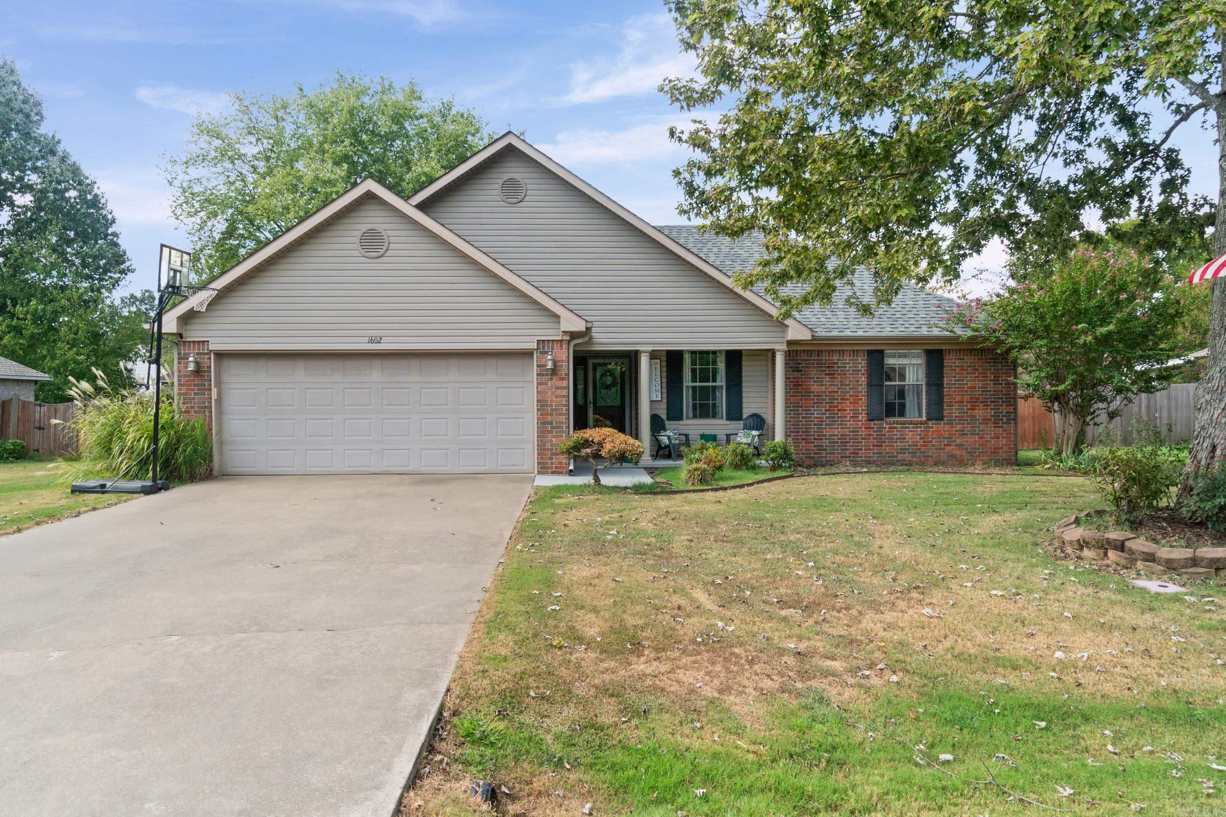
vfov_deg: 47.9
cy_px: 408
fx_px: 919
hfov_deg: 67.4
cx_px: 613
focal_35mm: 27
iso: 250
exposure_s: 1/200
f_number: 9
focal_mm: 18
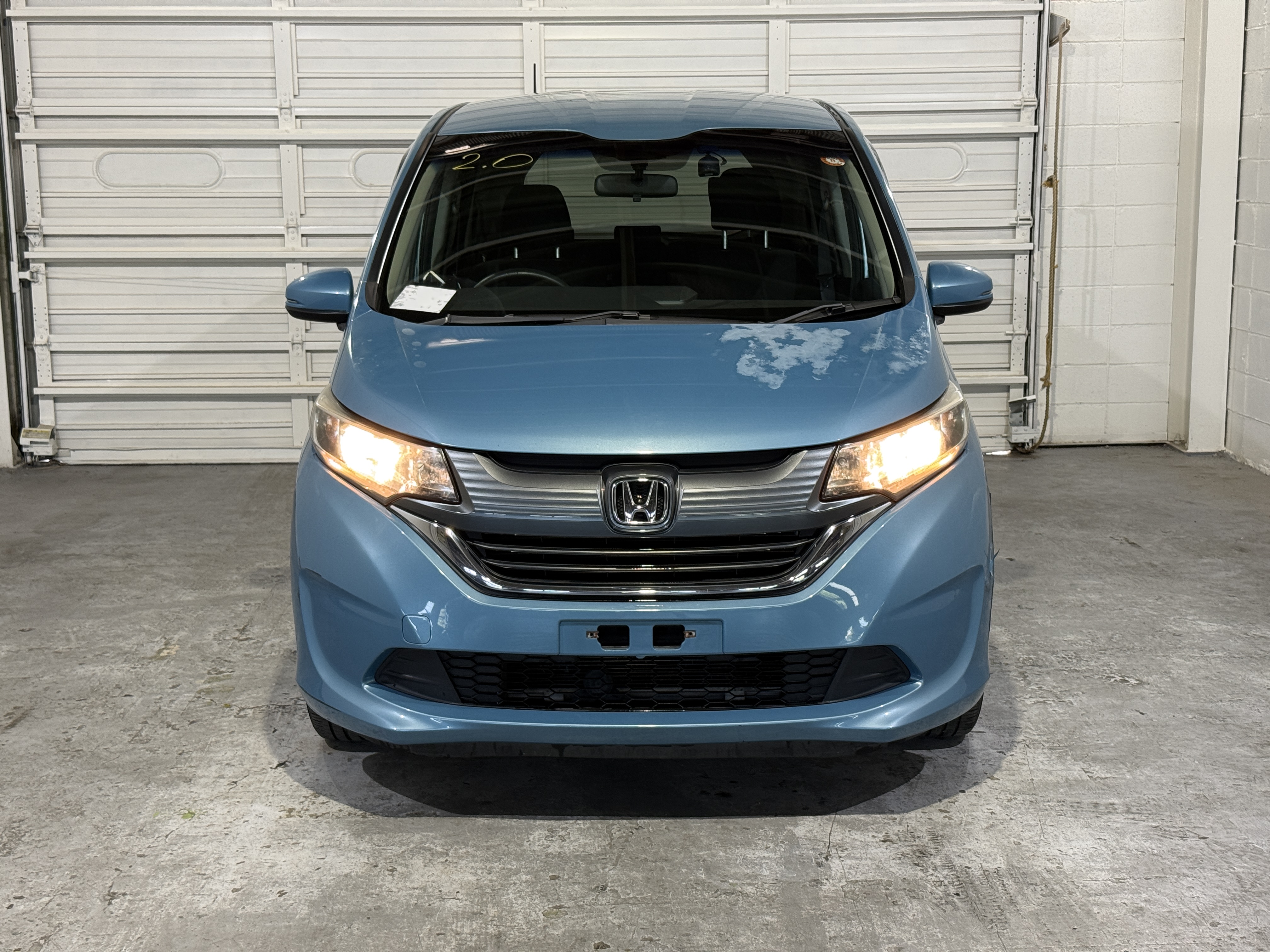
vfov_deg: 30.3
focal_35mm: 48
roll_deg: +0.0
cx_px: 635
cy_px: 476
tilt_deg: -9.5
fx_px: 1761
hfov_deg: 39.7
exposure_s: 1/60
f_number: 1.78
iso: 125
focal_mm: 6.76
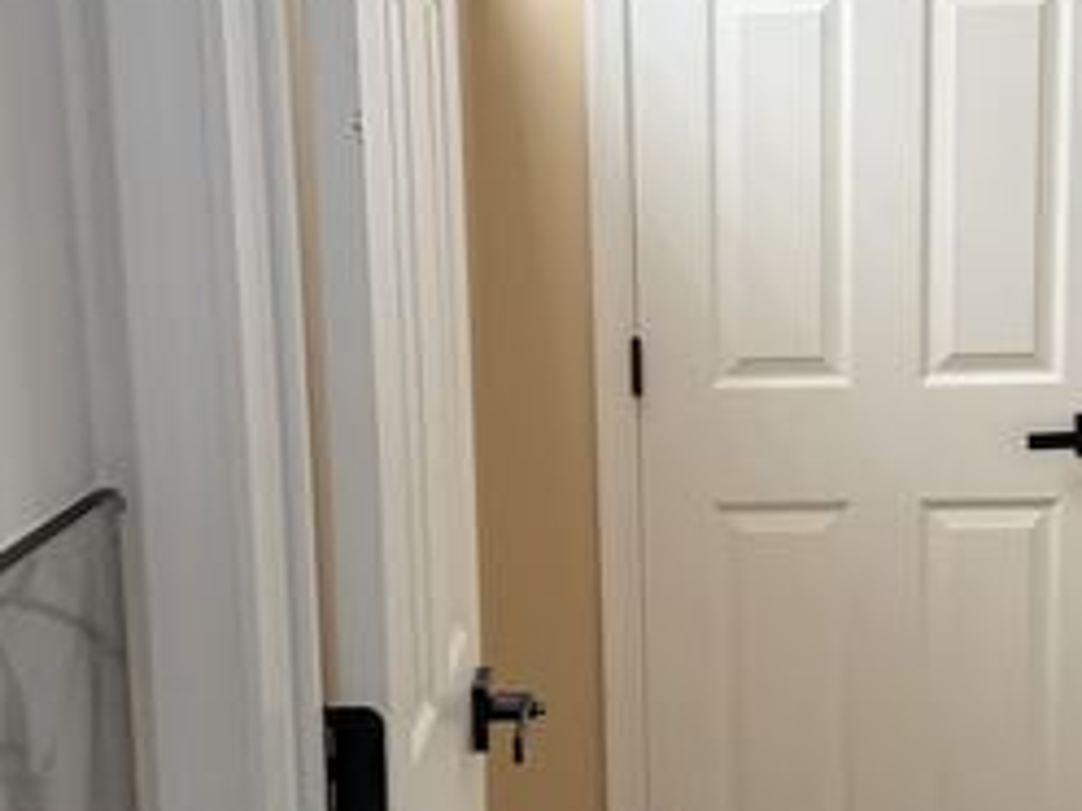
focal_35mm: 70
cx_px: 659
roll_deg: +1.7
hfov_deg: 27.7
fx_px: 2188
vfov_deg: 21.0
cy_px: 517
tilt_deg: -10.4
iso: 250
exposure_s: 1/60
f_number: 1.6
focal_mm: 5.96
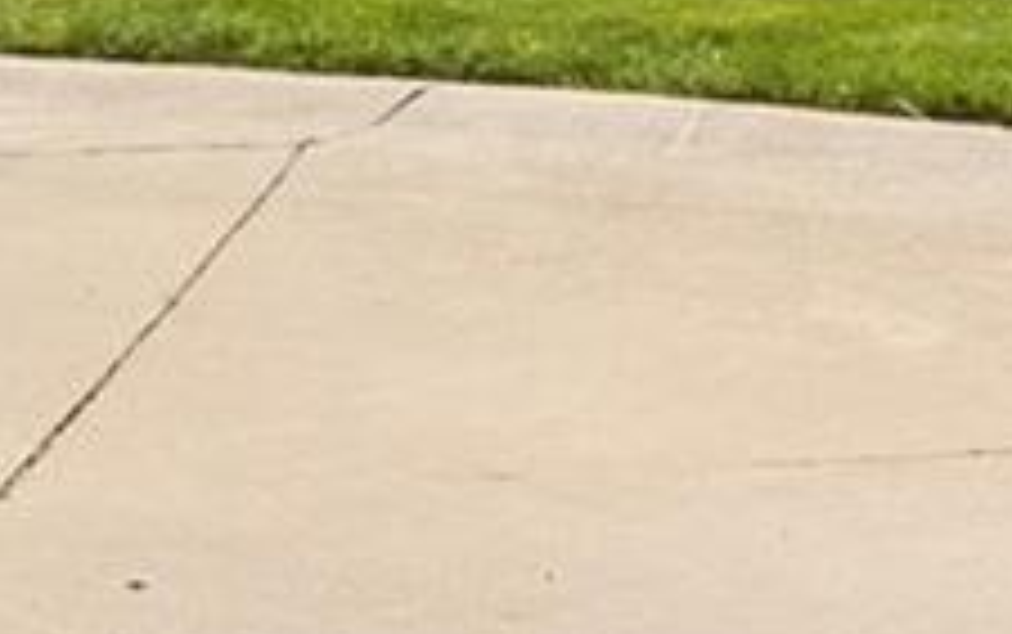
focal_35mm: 145
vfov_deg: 7.2
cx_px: 1687
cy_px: -1722
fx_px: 4002
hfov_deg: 13.3
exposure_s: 1/160
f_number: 10
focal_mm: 10
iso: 400
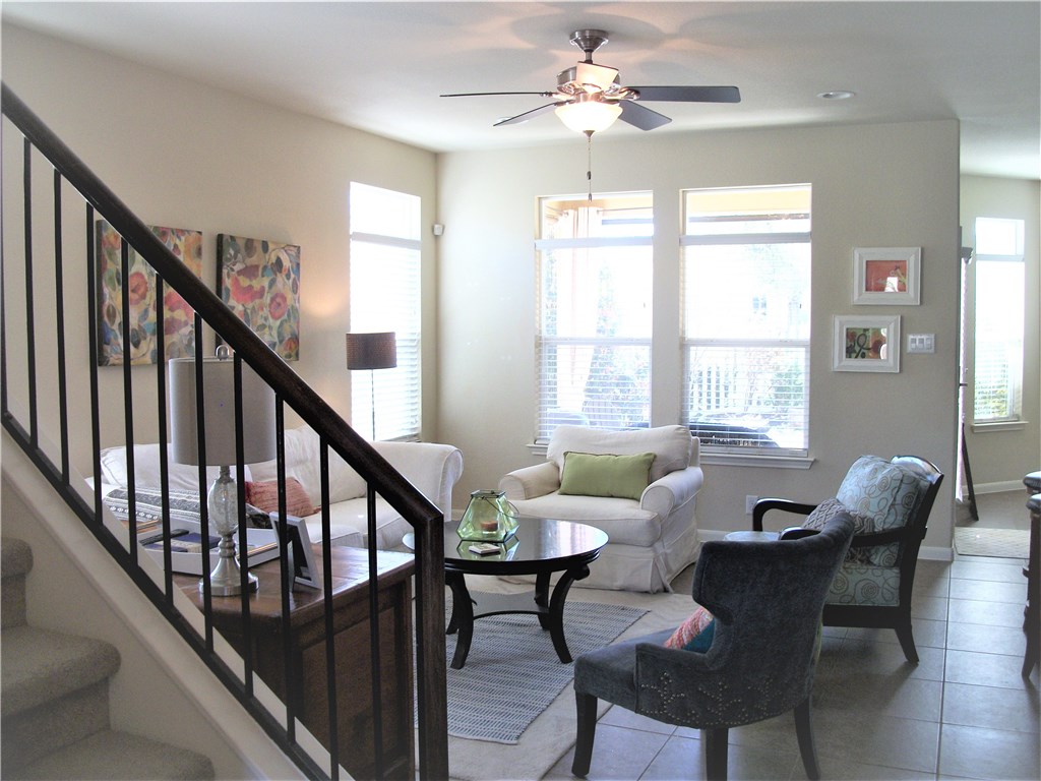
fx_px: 962
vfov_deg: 44.2
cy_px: 390
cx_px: 520
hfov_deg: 56.8
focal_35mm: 32
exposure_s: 1/40
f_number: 2.9
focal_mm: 5.7
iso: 80
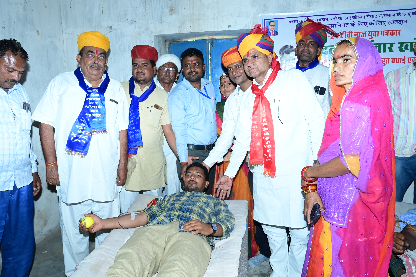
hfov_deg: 66.4
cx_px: 202
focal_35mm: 28
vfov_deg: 47.0
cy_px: 141
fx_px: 318
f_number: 6.3
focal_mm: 25.5
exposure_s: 1/125
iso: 1600
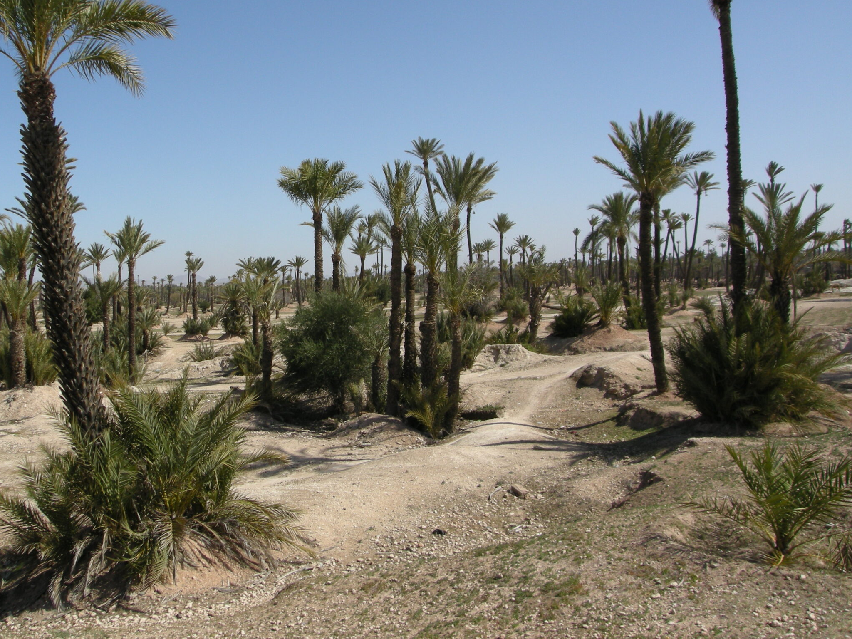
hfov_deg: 41.8
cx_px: 320
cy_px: 277
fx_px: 1108
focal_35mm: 45
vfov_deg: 32.1
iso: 64
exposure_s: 1/260
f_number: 6.1
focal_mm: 7.5
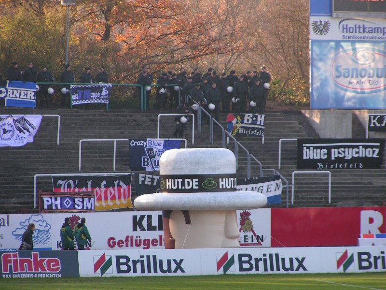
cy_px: 145
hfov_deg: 6.4
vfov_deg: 4.8
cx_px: 193
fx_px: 3468
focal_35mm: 311
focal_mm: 47.6
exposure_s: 1/400
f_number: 3.5
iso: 100
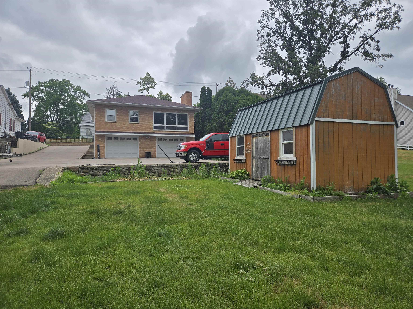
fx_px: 274
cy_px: 154
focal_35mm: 23
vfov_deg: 58.9
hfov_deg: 73.9
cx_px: 206
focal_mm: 5.4
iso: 25
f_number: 1.8
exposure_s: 1/1465
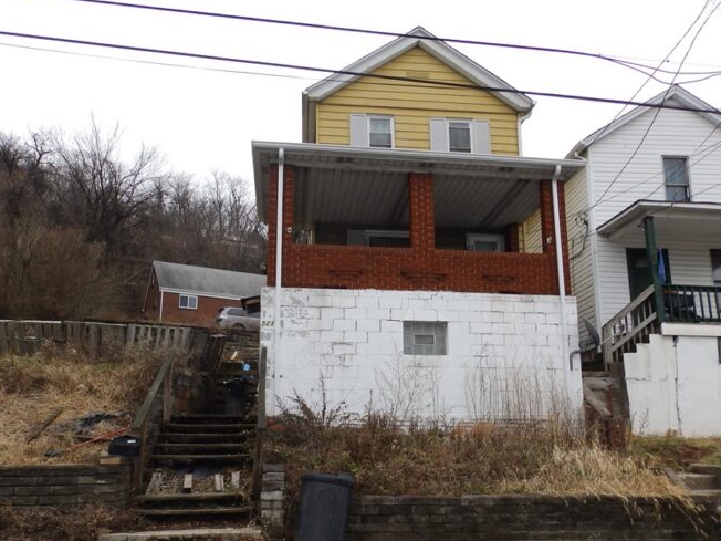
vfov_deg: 51.0
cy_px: 324
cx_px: 365
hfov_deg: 65.3
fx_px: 562
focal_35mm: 27
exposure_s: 1/80
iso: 100
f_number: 3.4
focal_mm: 4
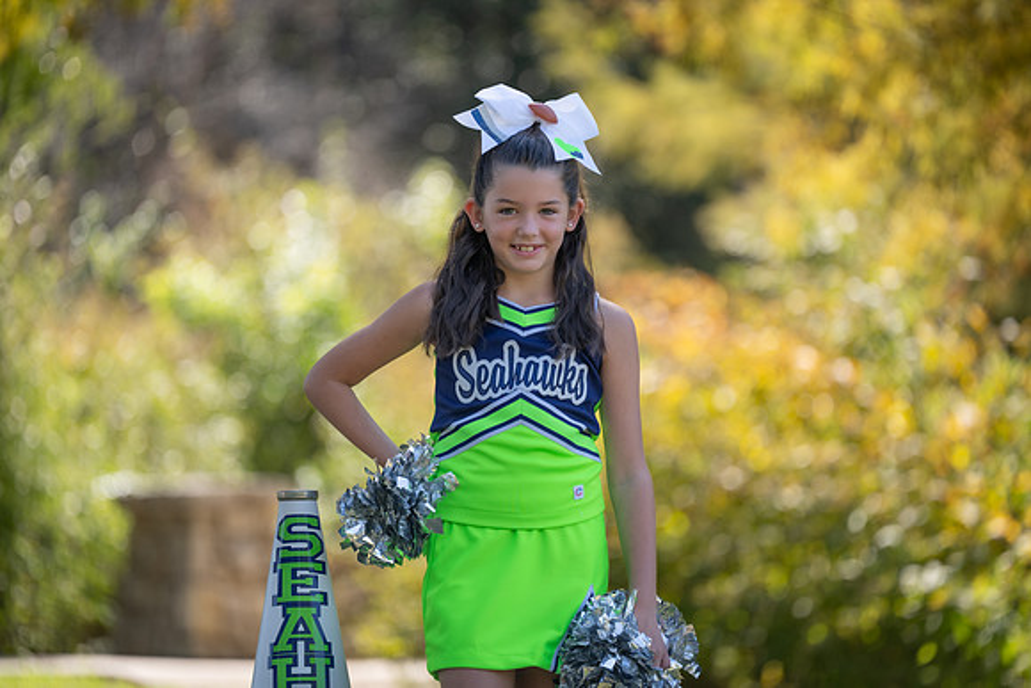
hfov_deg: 12.2
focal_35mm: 168
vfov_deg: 8.2
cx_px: 516
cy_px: 344
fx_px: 4812
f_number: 2.8
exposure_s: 1/500
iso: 100
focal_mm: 168
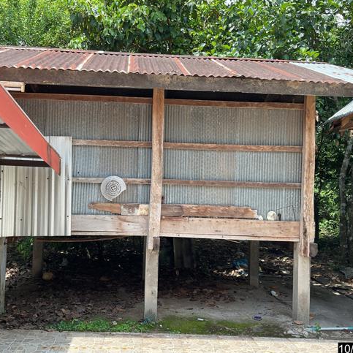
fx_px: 404
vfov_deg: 47.2
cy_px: 174
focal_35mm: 35
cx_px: 153
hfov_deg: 47.1
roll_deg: -2.0
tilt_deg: +1.1
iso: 16
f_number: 1.8
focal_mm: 3
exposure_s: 1/335
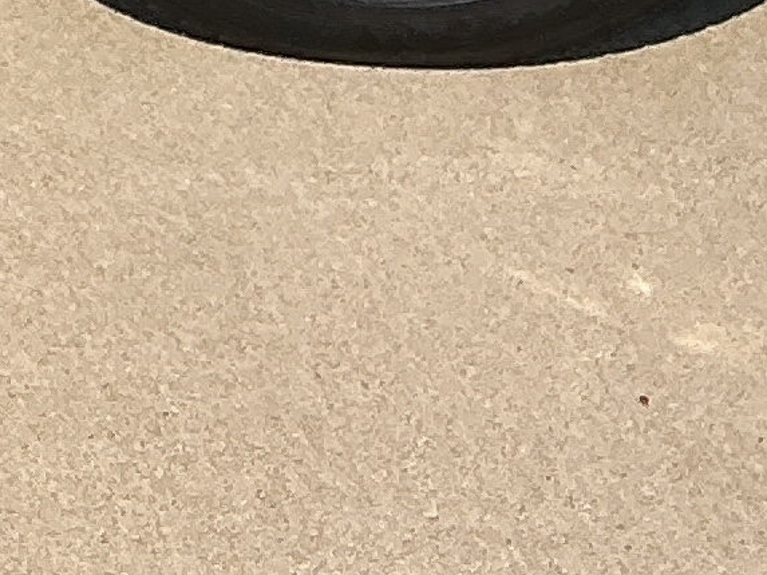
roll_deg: -0.9
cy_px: -998
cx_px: -1360
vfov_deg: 6.7
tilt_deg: -15.6
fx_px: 4521
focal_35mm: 204
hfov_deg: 8.5
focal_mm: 3
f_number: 1.8
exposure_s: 1/2227
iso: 25
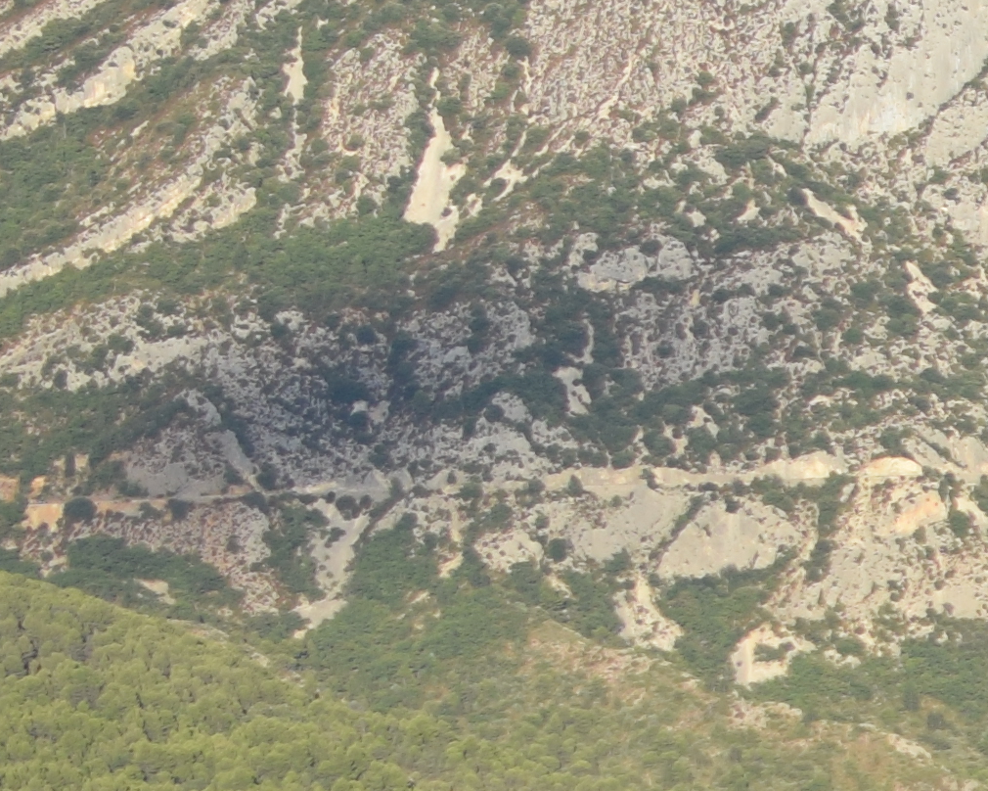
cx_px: 2793
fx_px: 8561
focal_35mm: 293
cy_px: 1047
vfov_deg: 5.3
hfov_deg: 6.2
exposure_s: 1/1250
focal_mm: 35
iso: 200
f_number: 3.2
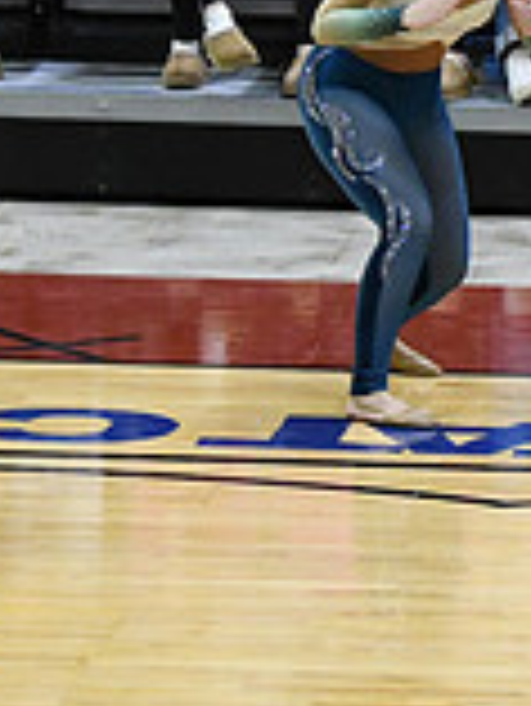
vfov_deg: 3.9
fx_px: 10294
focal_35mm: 504
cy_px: 227
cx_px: 1274
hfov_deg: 2.9
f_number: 4
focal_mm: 95
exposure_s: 1/500
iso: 6400
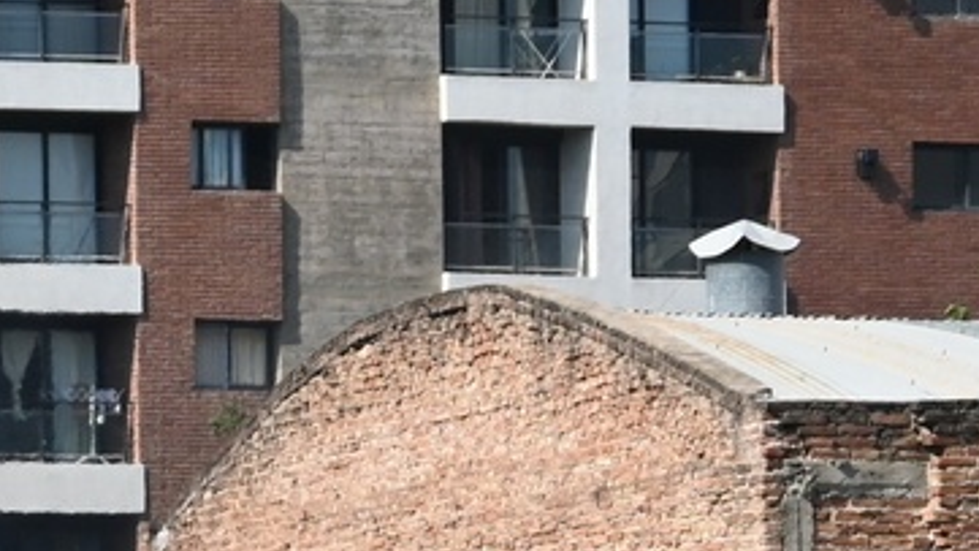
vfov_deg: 3.2
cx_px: -743
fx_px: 9754
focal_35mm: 376
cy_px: 822
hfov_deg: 5.7
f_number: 6
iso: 200
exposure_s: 1/1000
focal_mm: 45
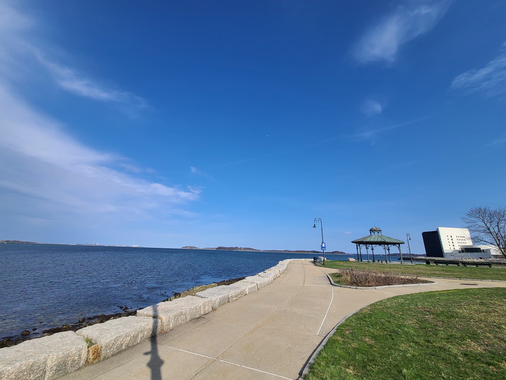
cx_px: 253
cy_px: 190
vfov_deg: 89.9
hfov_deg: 106.2
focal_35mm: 13
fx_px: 190
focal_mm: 2.2
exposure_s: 1/2371
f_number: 2.2
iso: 64
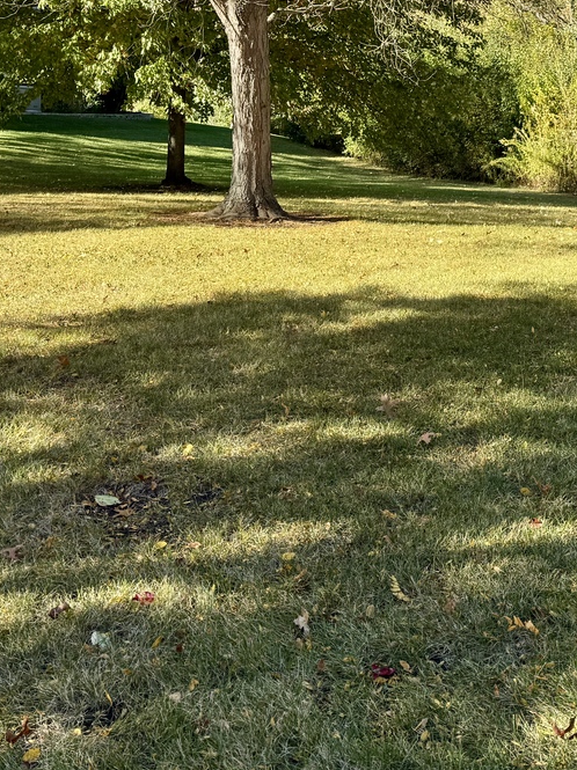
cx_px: 400
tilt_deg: -4.1
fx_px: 1157
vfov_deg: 35.8
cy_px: 175
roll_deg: -1.4
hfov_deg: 27.8
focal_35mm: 52
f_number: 1.78
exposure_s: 1/1094
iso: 80
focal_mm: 6.76
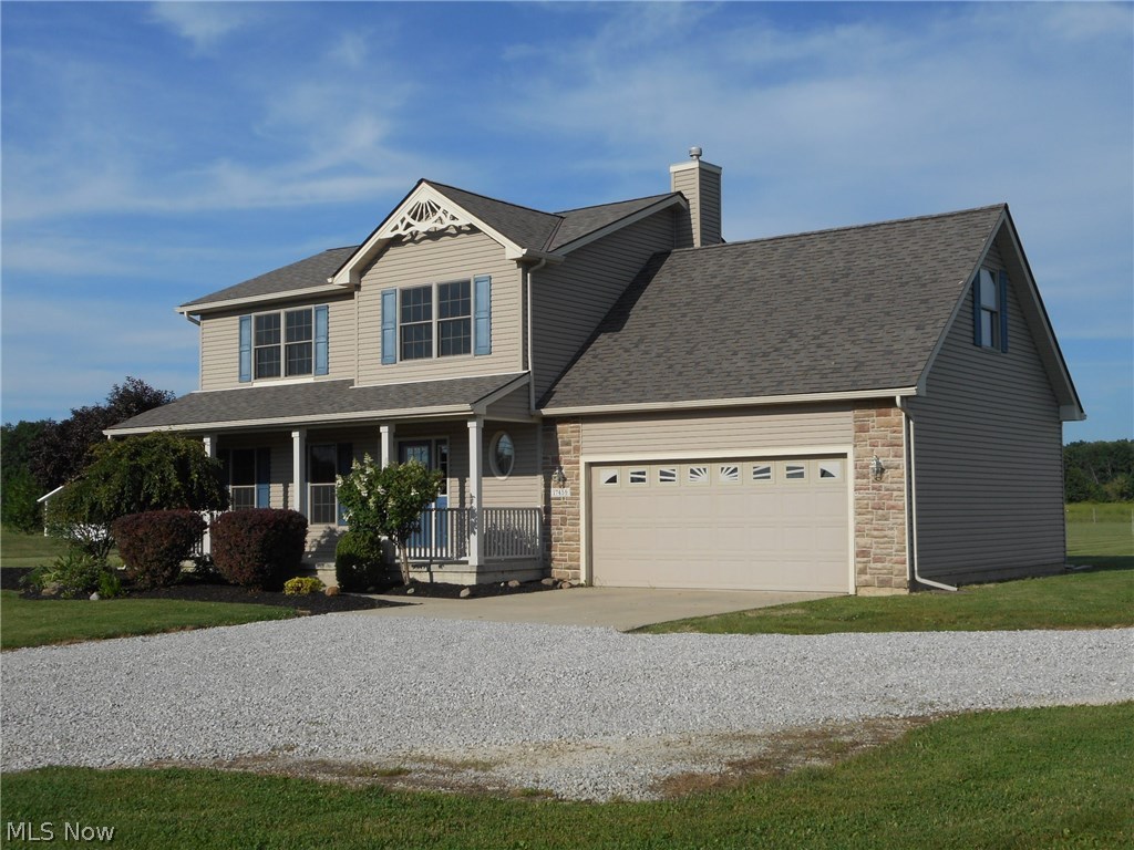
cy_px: 425
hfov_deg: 42.9
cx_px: 567
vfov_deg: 32.9
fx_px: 1441
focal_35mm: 44
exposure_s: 1/800
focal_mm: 7.9
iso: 80
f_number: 4.7
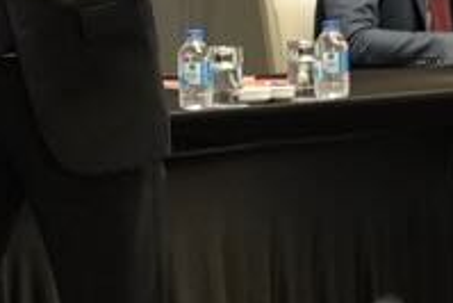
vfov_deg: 3.3
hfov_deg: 5.0
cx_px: -193
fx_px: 5188
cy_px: 224
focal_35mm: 412
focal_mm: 64
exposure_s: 1/160
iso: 6400
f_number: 4
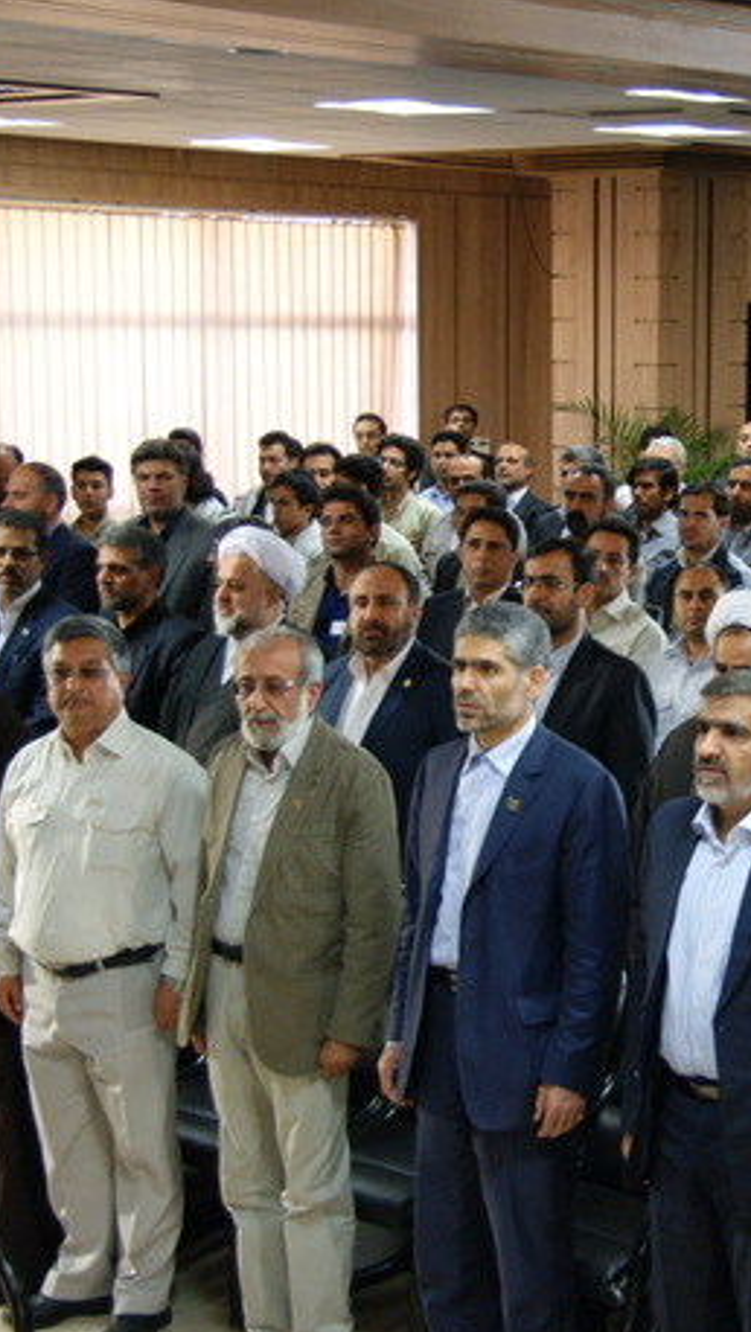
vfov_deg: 29.3
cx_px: 751
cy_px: 669
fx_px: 2546
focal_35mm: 72
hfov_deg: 16.4
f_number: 4
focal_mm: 30
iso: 400
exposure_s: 1/25
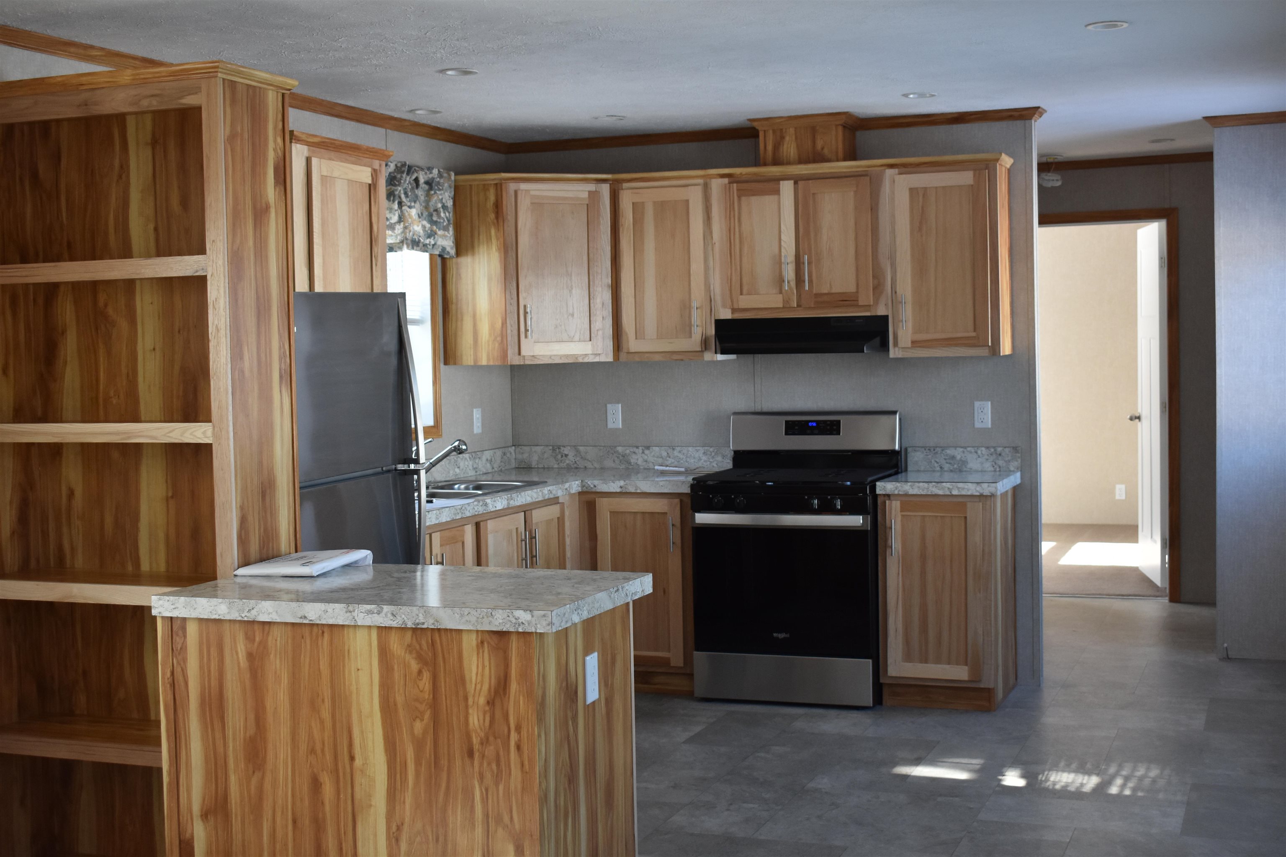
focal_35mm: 46
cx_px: 643
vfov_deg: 28.9
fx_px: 1661
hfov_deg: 42.3
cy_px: 428
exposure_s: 1/160
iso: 800
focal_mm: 31
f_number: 6.3
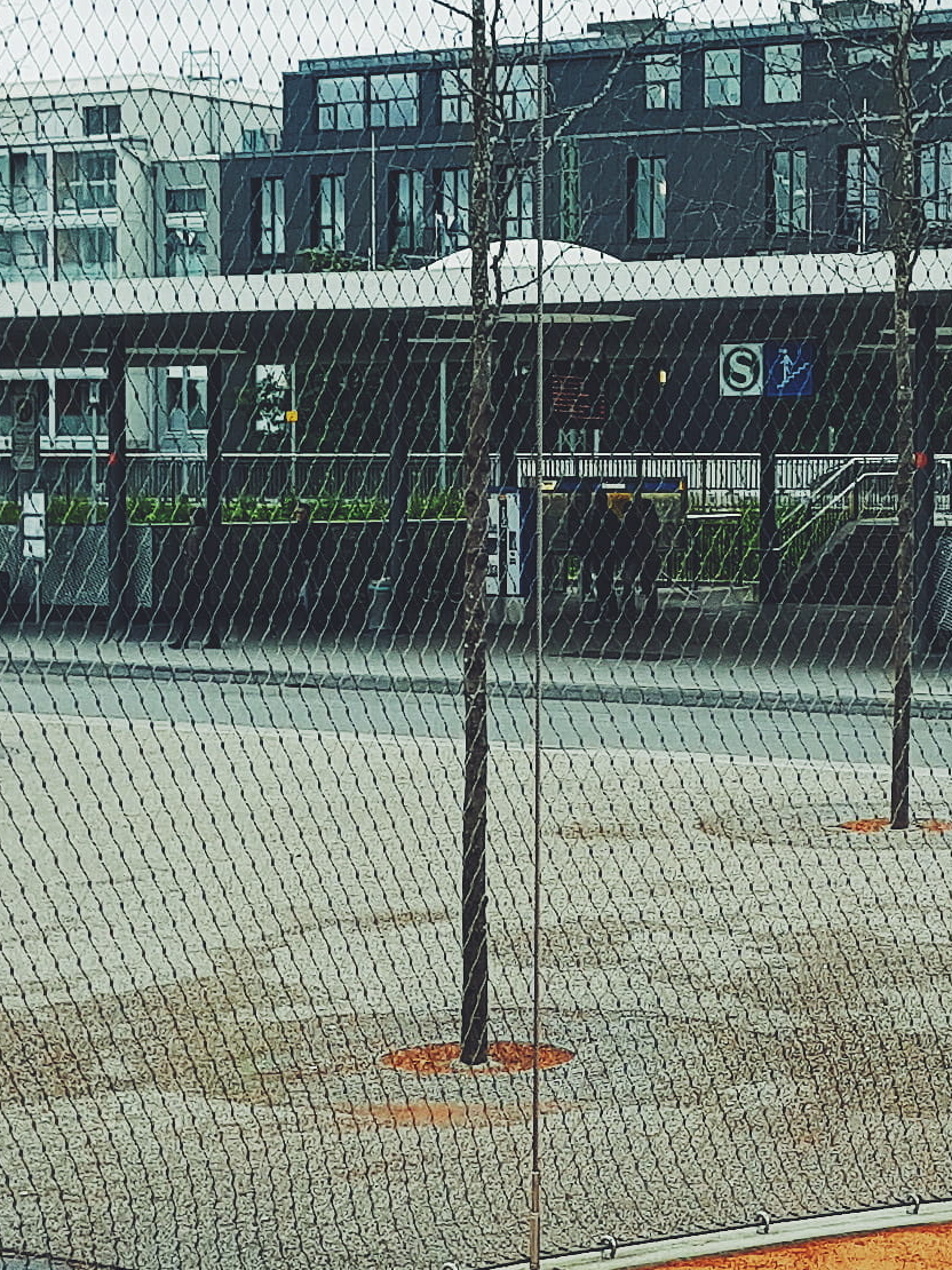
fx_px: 3191
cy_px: 447
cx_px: 518
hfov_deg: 17.0
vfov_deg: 22.4
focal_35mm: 87
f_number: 1.7
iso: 40
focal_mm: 4.2
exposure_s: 1/472
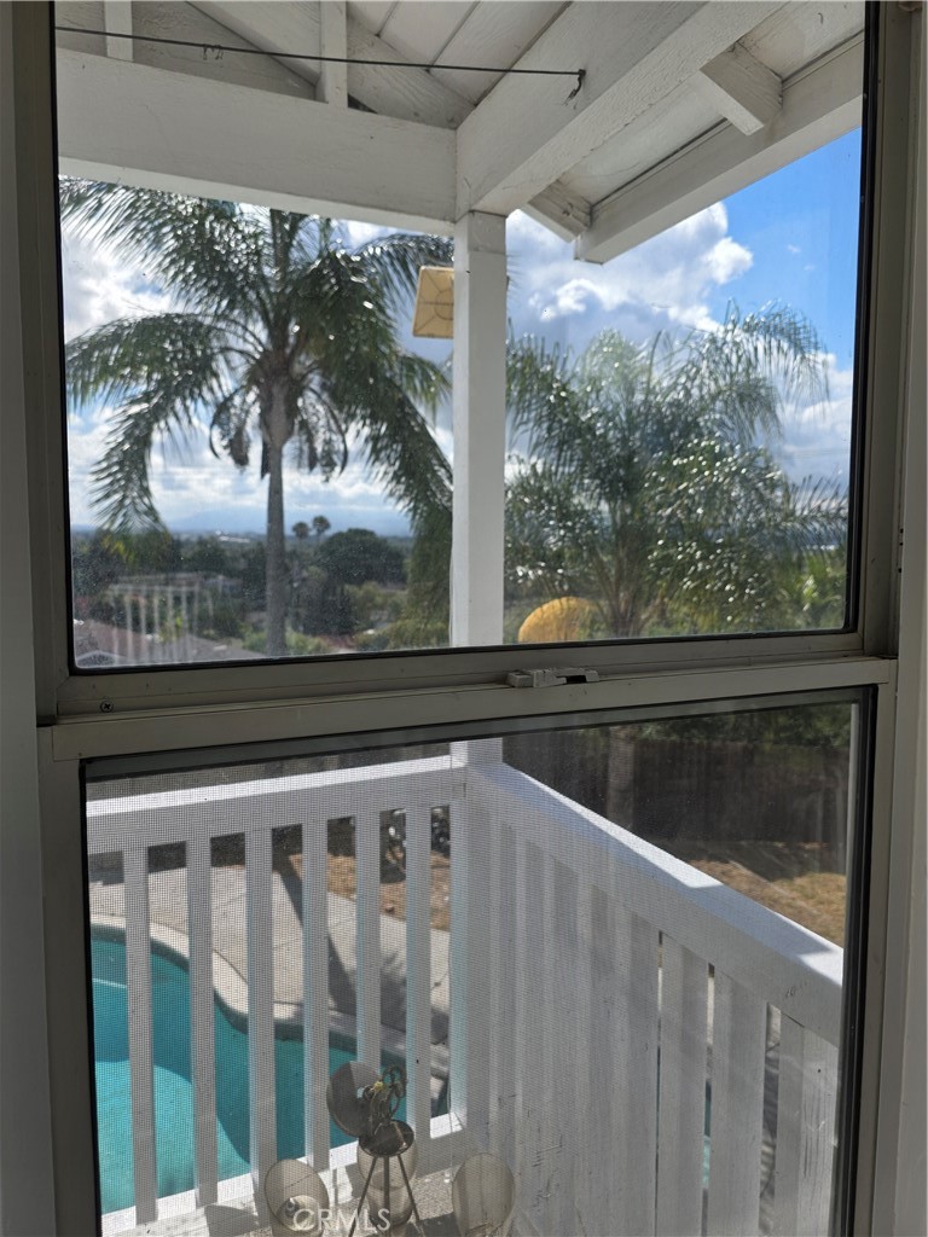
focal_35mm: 23
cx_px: 464
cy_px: 618
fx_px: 822
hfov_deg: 58.9
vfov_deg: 73.9
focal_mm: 6.3
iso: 80
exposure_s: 1/4766
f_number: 1.7
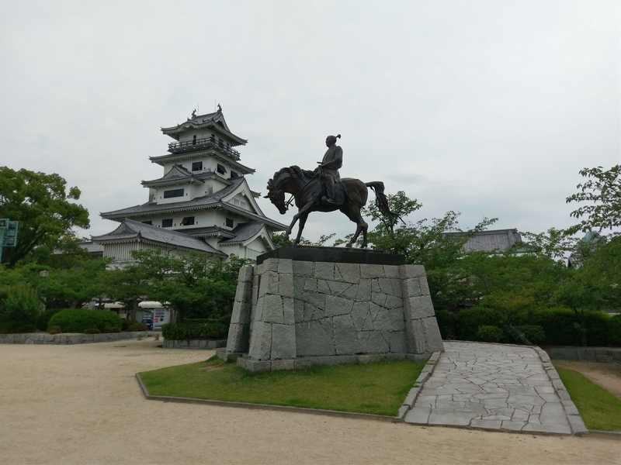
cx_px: 310
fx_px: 466
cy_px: 232
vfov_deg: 53.1
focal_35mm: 26
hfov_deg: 67.3
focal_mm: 4.58
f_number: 1.8
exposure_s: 1/1684
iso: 100
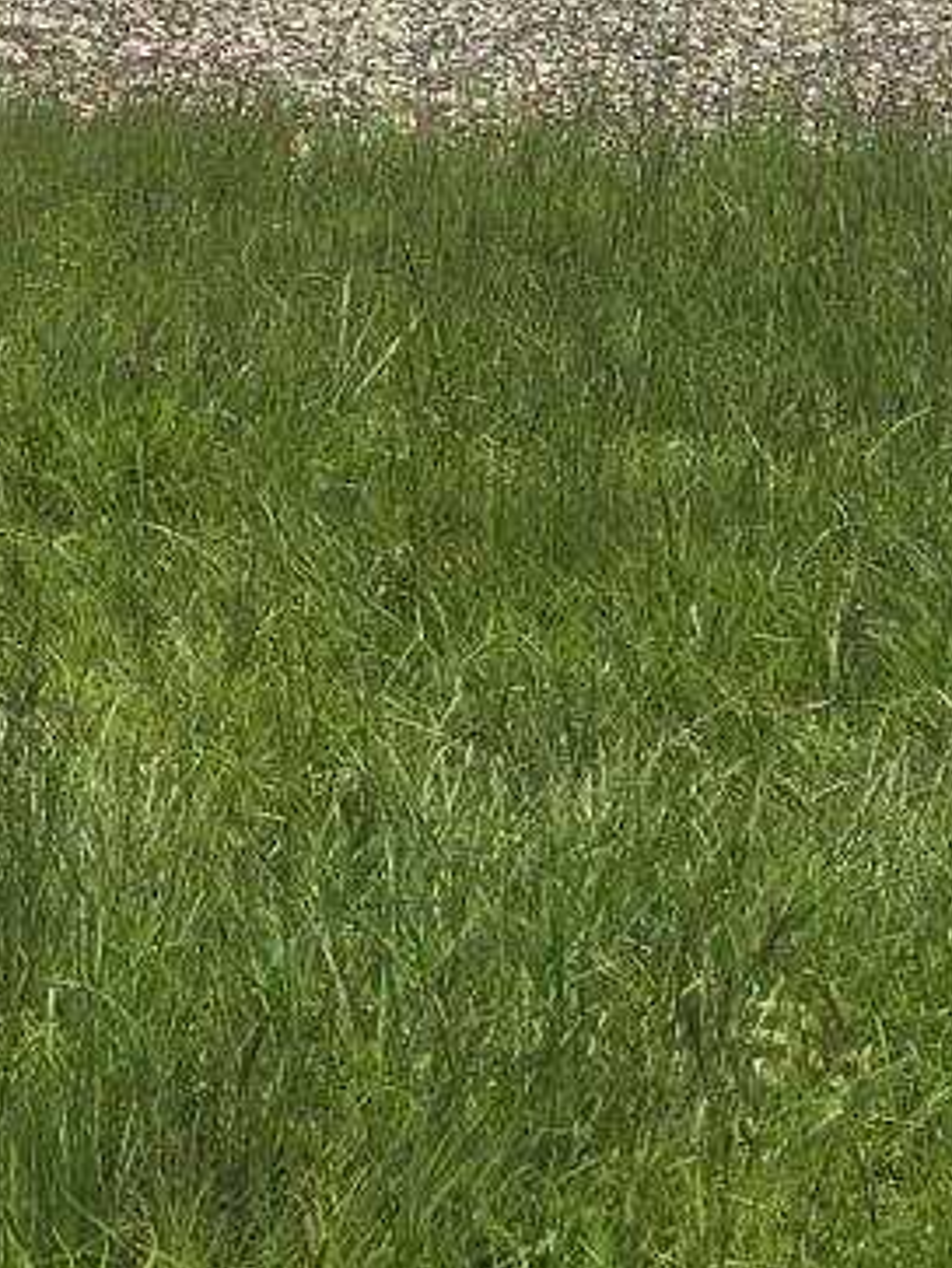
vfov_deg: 15.0
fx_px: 4651
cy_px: -266
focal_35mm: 127
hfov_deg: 11.6
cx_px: -24
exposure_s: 1/1093
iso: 12
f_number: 1.7
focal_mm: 6.3
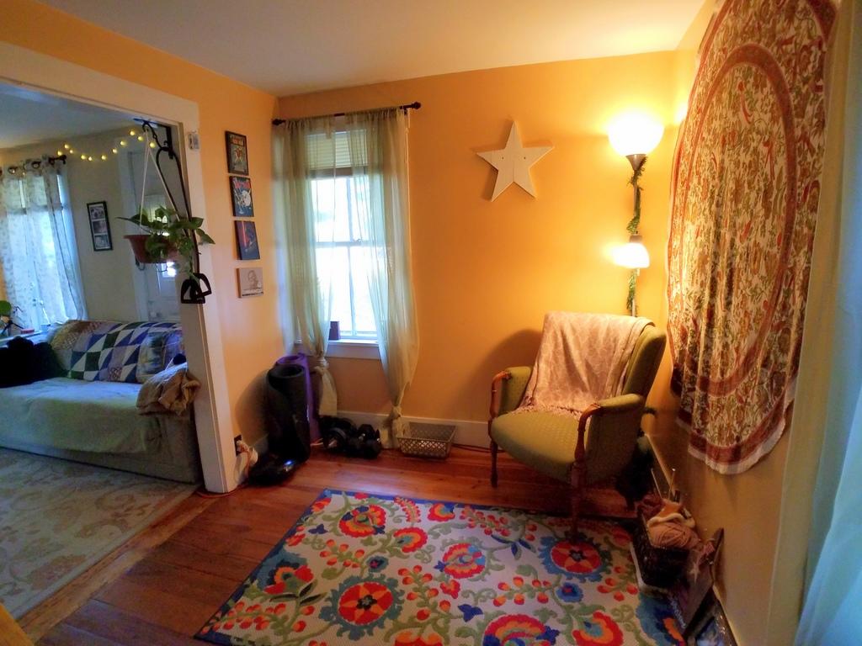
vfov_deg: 53.1
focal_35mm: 26
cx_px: 431
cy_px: 323
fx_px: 647
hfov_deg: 67.3
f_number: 1.7
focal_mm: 4.2
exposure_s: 1/60
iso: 200
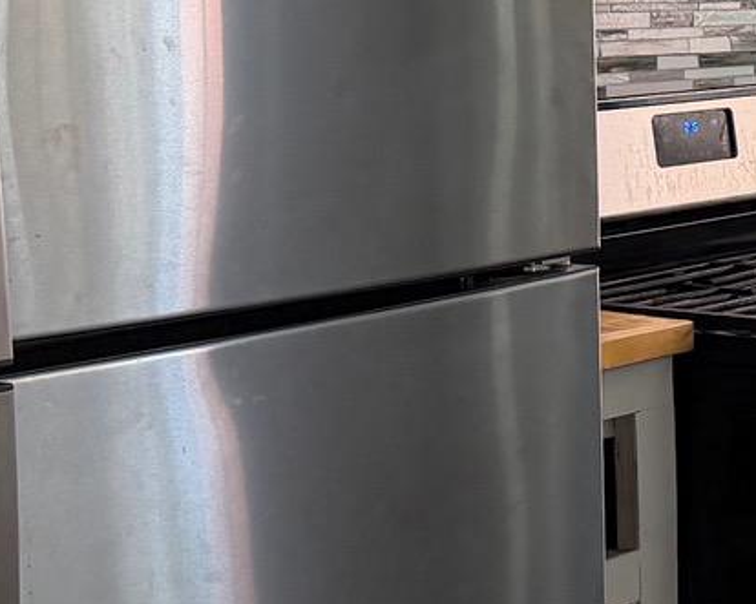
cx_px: 1276
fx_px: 2595
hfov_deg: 14.9
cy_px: 173
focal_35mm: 116
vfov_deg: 13.3
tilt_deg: -5.3
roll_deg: -0.1
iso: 200
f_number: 1.78
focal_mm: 6.76
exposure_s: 1/131
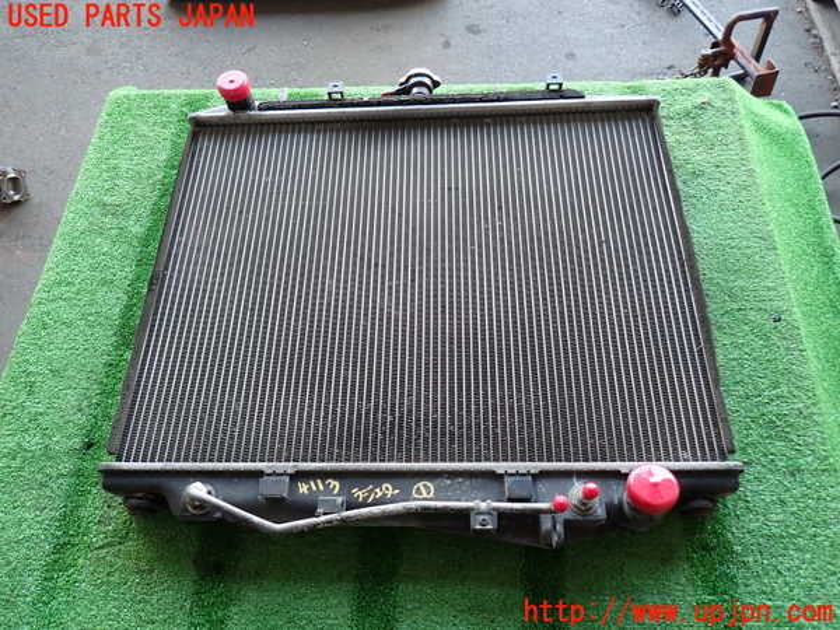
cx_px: 420
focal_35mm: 25
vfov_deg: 54.9
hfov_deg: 69.4
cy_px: 315
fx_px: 607
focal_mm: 4.5
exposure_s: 1/40
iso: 200
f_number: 2
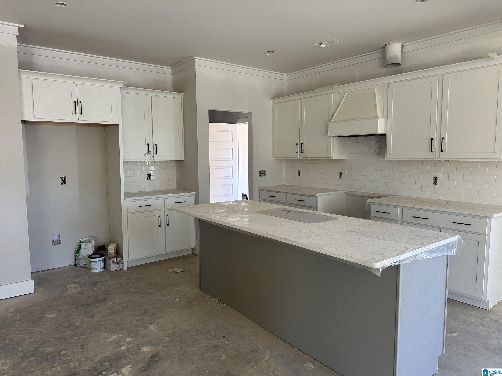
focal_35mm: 24
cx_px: 251
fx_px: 348
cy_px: 188
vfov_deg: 56.8
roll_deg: +0.2
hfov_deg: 71.6
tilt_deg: -3.8
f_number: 1.78
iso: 125
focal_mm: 6.86
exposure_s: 1/121
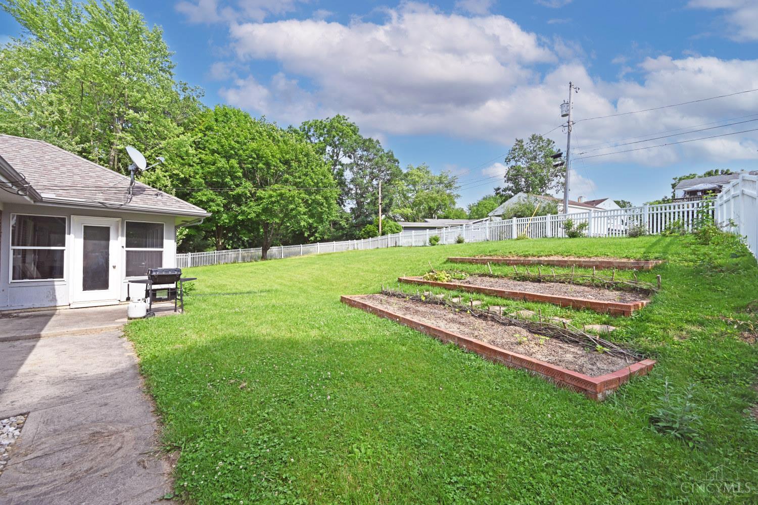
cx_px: 379
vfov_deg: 81.2
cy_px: 252
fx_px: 295
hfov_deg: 104.3
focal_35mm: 14
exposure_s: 1/125
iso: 140
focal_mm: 14
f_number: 13
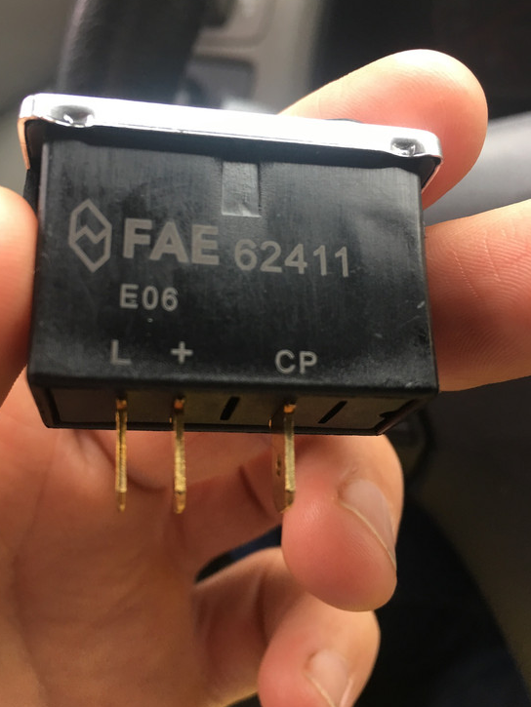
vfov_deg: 56.8
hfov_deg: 44.1
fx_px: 654
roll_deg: +2.4
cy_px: 329
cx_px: 247
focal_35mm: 32
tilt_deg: -39.3
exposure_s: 1/33
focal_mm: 4.15
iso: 40
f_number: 2.2
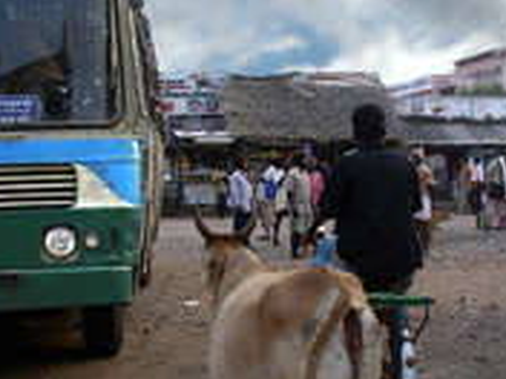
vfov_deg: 17.9
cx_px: 254
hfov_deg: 23.8
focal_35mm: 82
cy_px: 256
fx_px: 1199
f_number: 2.8
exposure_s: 1/114
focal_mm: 7.8
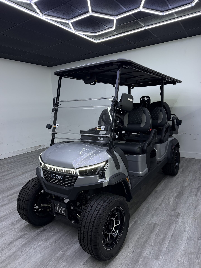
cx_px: 100
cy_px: 134
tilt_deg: -8.1
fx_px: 186
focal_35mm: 24
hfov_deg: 56.8
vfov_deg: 71.6
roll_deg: +2.5
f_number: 1.78
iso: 250
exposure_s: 1/120
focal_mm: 6.76
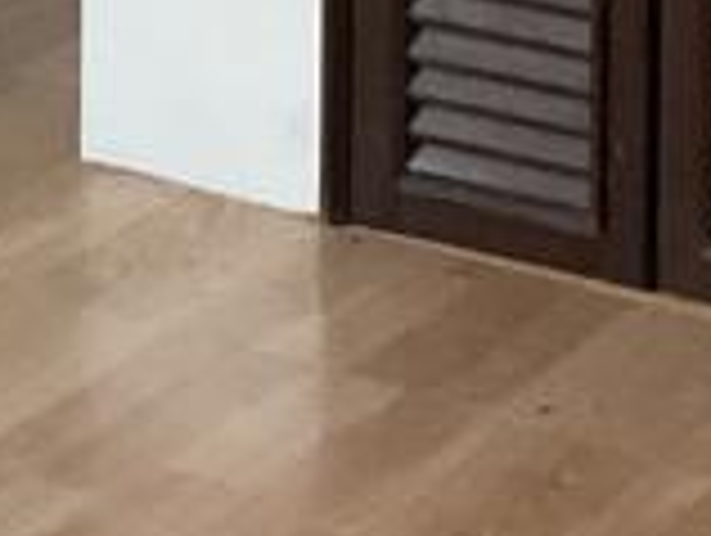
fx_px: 4320
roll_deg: +0.6
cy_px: -667
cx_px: 538
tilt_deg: -10.7
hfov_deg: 9.4
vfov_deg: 6.8
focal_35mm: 210
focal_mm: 3
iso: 200
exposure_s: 1/60
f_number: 1.8
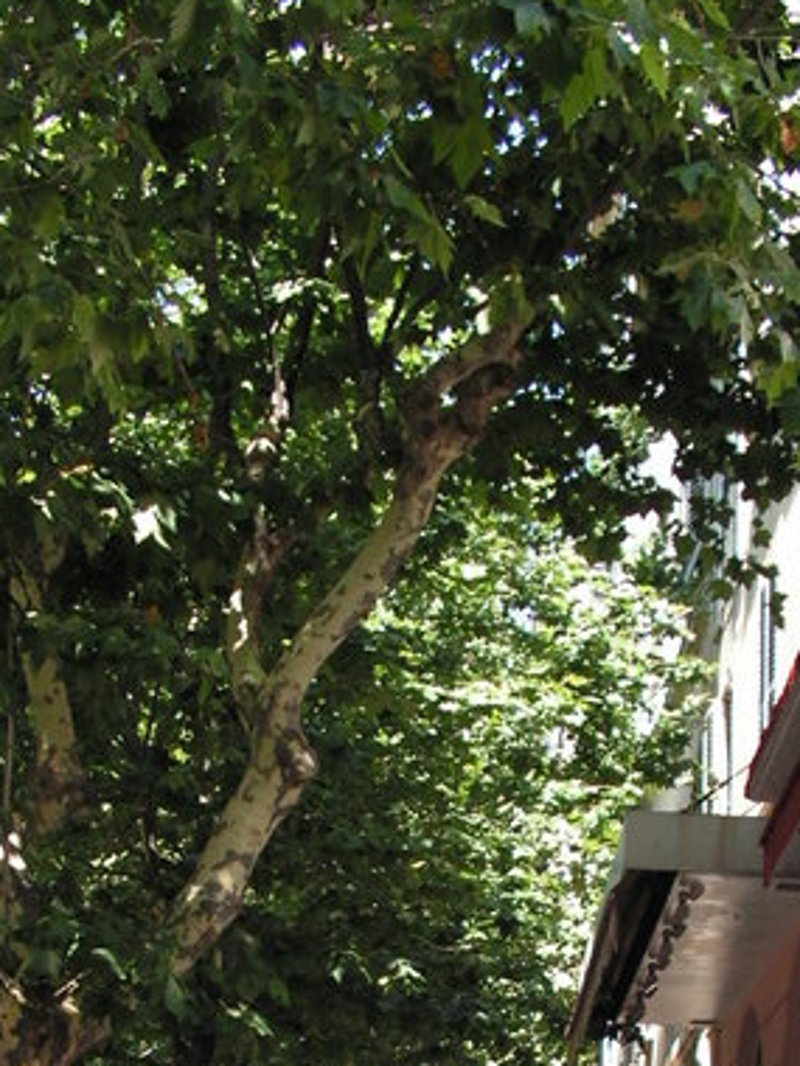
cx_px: 472
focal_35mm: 80
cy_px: 1086
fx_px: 2465
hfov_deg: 18.4
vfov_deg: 23.3
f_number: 3.2
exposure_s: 1/80
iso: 50
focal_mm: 6.4
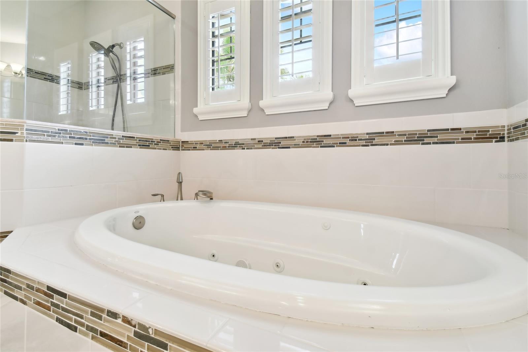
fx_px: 220
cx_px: 264
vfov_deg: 77.3
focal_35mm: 15
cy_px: 176
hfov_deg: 100.4
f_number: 7.1
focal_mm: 10
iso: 100
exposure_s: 1/4
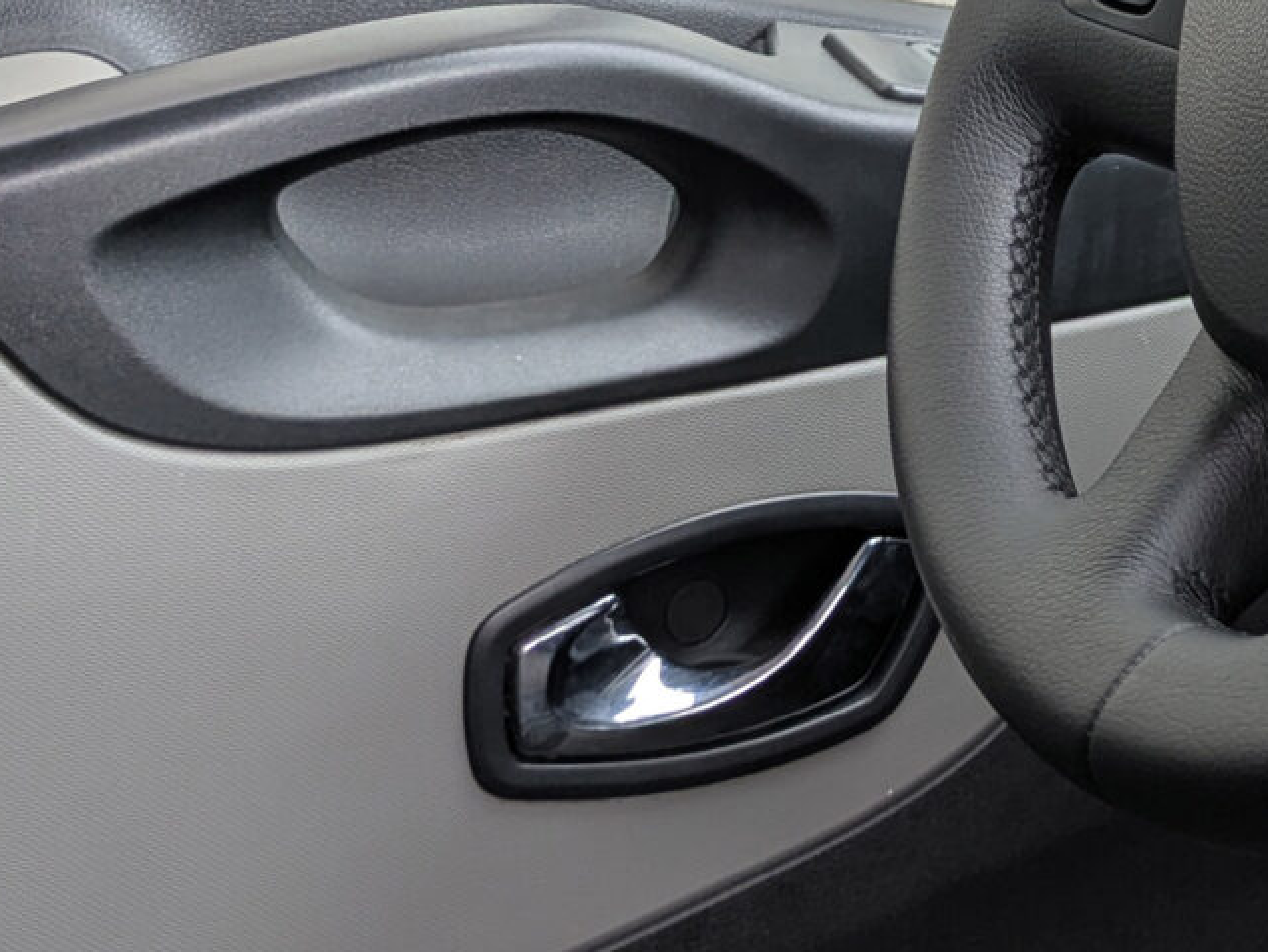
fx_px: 2822
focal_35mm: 77
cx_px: 1310
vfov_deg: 18.5
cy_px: -50
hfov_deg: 24.1
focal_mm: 6.86
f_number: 1.8
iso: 80
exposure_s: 1/3200
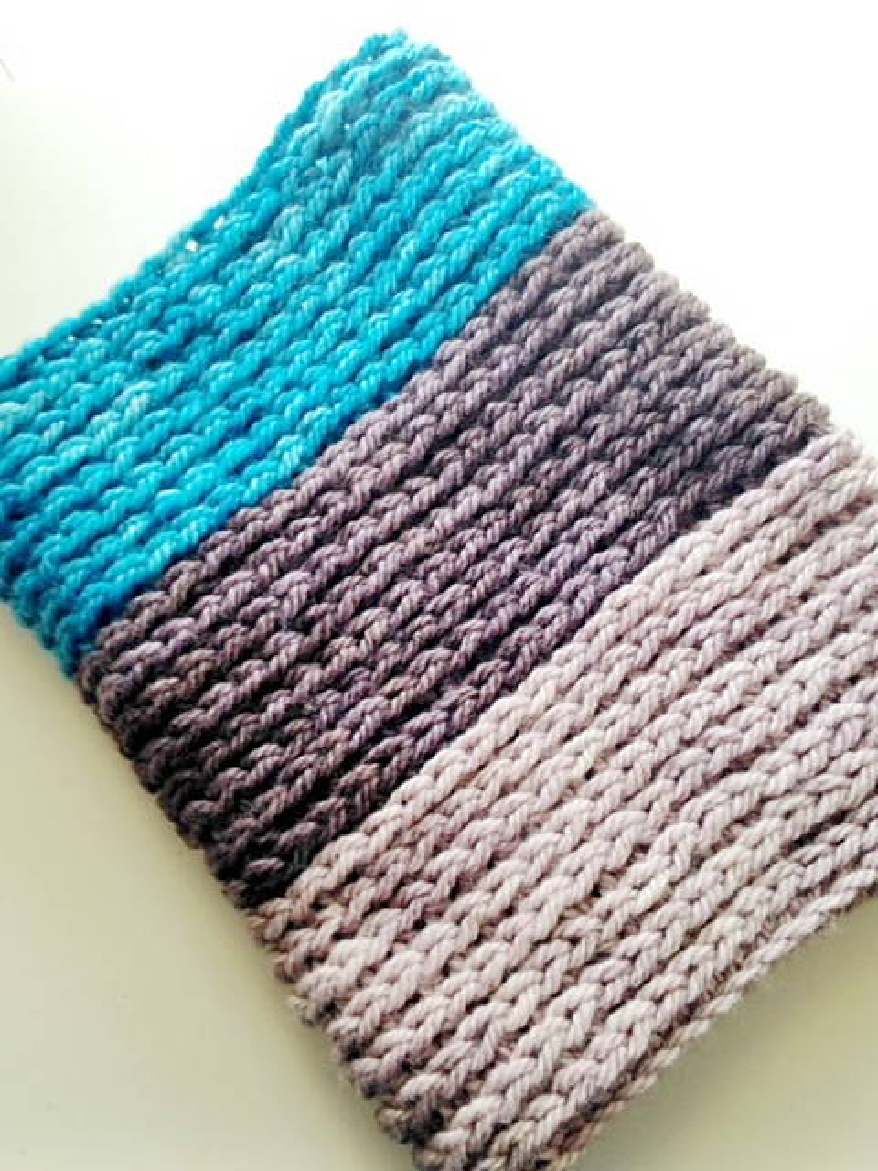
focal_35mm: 33
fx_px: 1116
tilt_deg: -78.3
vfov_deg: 55.4
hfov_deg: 42.9
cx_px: 439
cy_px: 586
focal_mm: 4.12
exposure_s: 1/24
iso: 50
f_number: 2.4
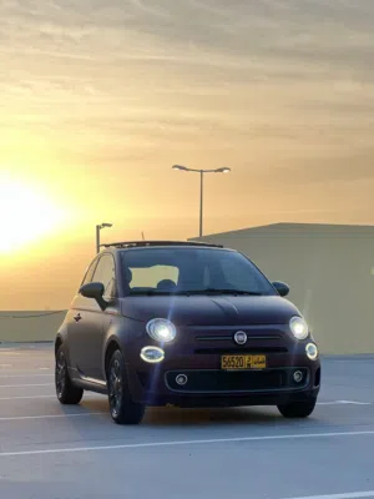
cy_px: 250
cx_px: 187
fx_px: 1109
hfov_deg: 19.1
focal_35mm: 77
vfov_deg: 25.3
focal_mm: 9
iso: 64
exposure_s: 1/121
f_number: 2.8
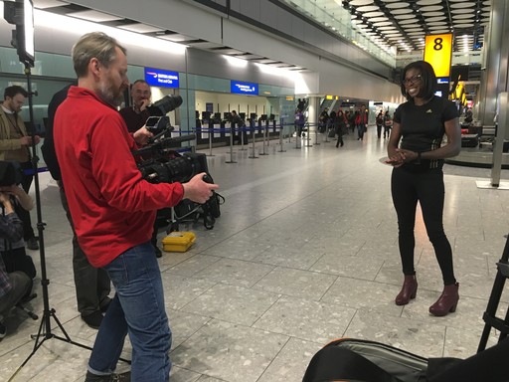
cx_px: 254
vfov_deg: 48.2
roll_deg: +0.3
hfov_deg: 61.7
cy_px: 191
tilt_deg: -9.5
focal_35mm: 29
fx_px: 426
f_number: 2.2
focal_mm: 4.15
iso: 160
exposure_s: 1/33
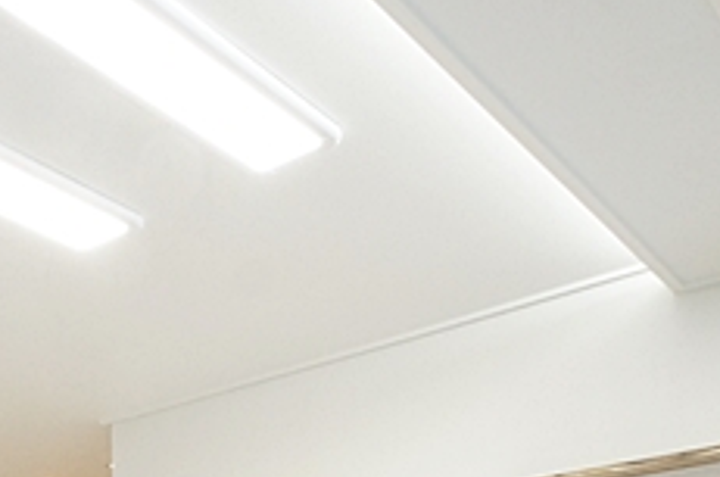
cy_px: 748
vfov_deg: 21.1
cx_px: 143
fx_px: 1038
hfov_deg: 36.9
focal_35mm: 52
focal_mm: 10
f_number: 9
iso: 1600
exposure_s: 1/50
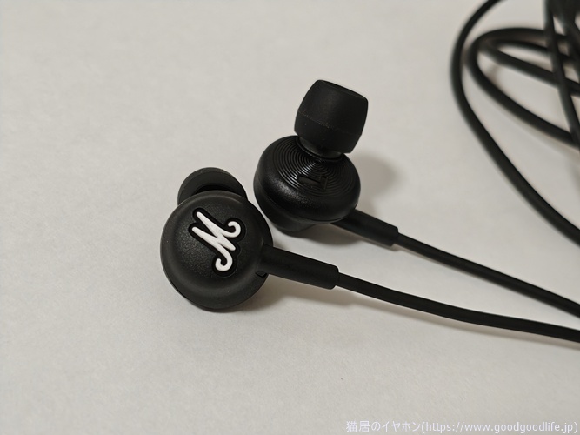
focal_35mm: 52
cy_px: 218
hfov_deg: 36.8
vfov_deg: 28.0
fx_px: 871
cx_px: 290
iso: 200
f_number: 1.5
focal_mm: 4.94
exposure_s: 1/100
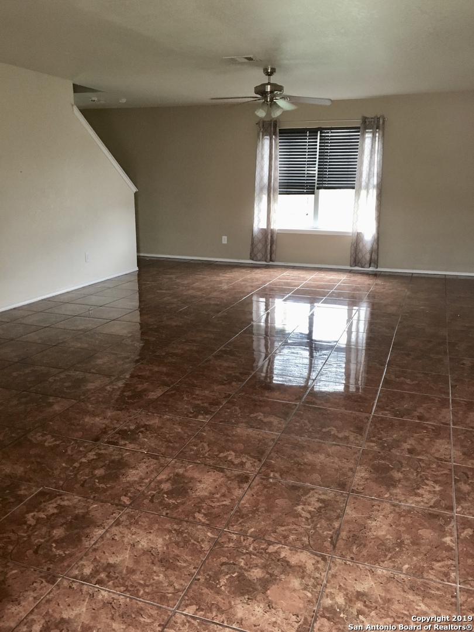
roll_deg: +2.1
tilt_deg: -13.7
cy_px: 316
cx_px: 237
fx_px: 529
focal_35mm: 29
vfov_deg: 61.7
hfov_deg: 48.2
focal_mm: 4.15
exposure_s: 1/30
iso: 125
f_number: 2.2
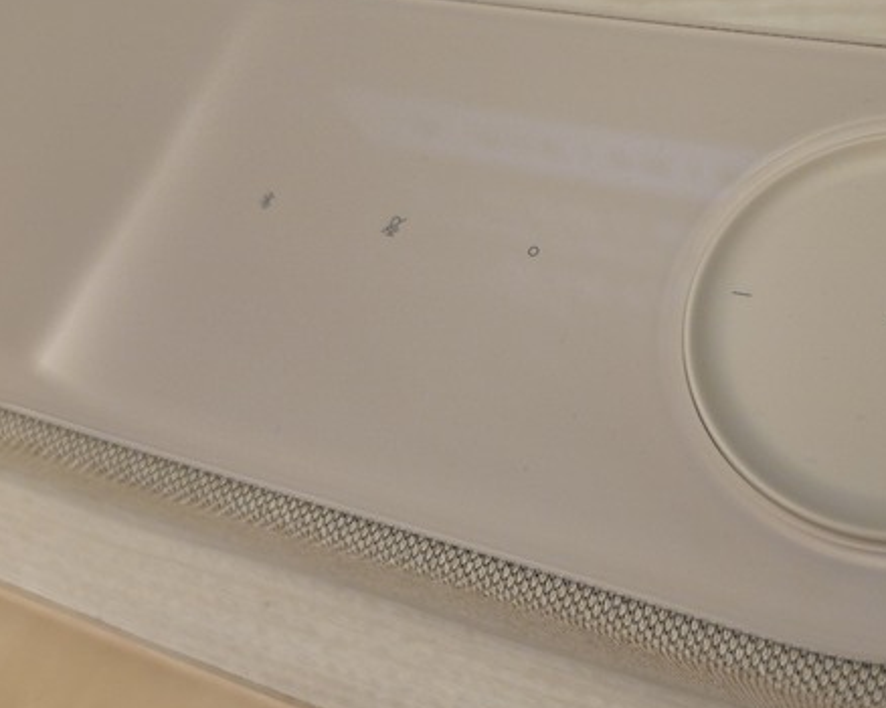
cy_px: 272
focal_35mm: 40
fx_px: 1048
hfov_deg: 44.5
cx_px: 651
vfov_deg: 37.1
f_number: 1.4
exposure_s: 1/120
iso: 100
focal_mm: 6.5
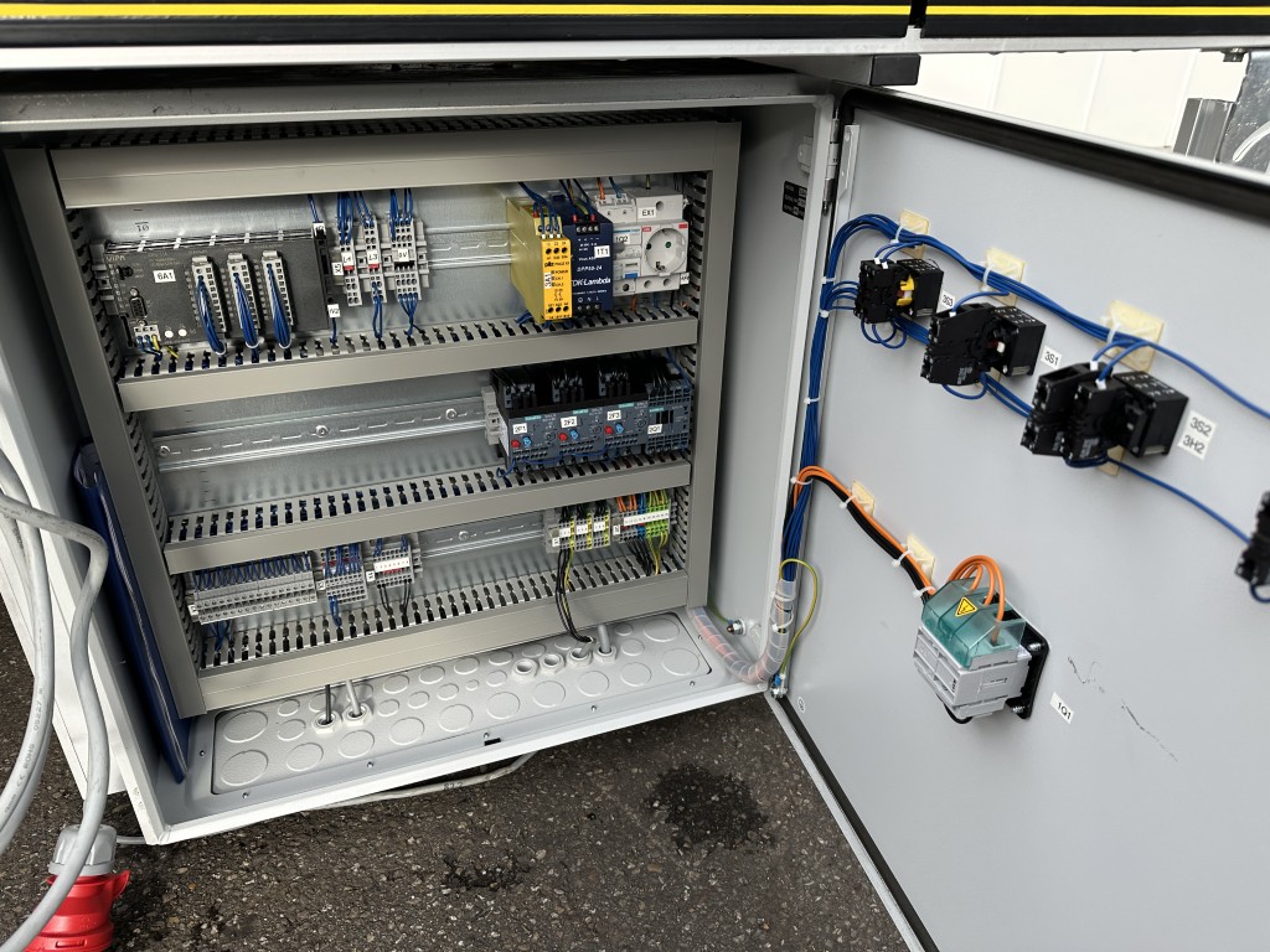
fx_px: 881
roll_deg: -1.1
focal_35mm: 24
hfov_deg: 71.6
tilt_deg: -29.4
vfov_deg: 56.8
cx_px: 635
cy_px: 476
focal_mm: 6.86
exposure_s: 1/477
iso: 80
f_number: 1.78
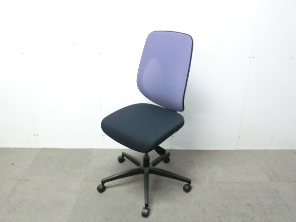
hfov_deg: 56.8
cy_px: 111
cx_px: 148
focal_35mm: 32
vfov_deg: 44.2
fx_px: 274
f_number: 3.5
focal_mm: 5.8
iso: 800
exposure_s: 1/25
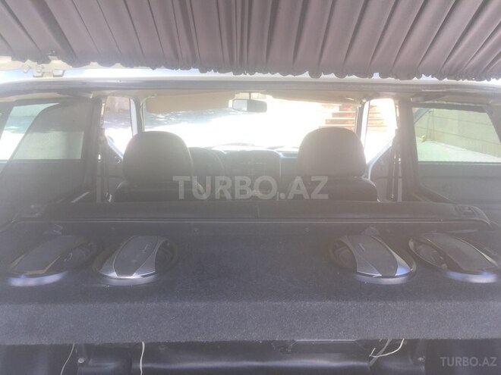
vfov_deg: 48.2
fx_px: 420
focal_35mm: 29
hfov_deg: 61.7
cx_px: 250
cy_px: 188
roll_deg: -2.6
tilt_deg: -13.9
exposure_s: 1/100
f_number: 2.2
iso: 32
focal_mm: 4.15
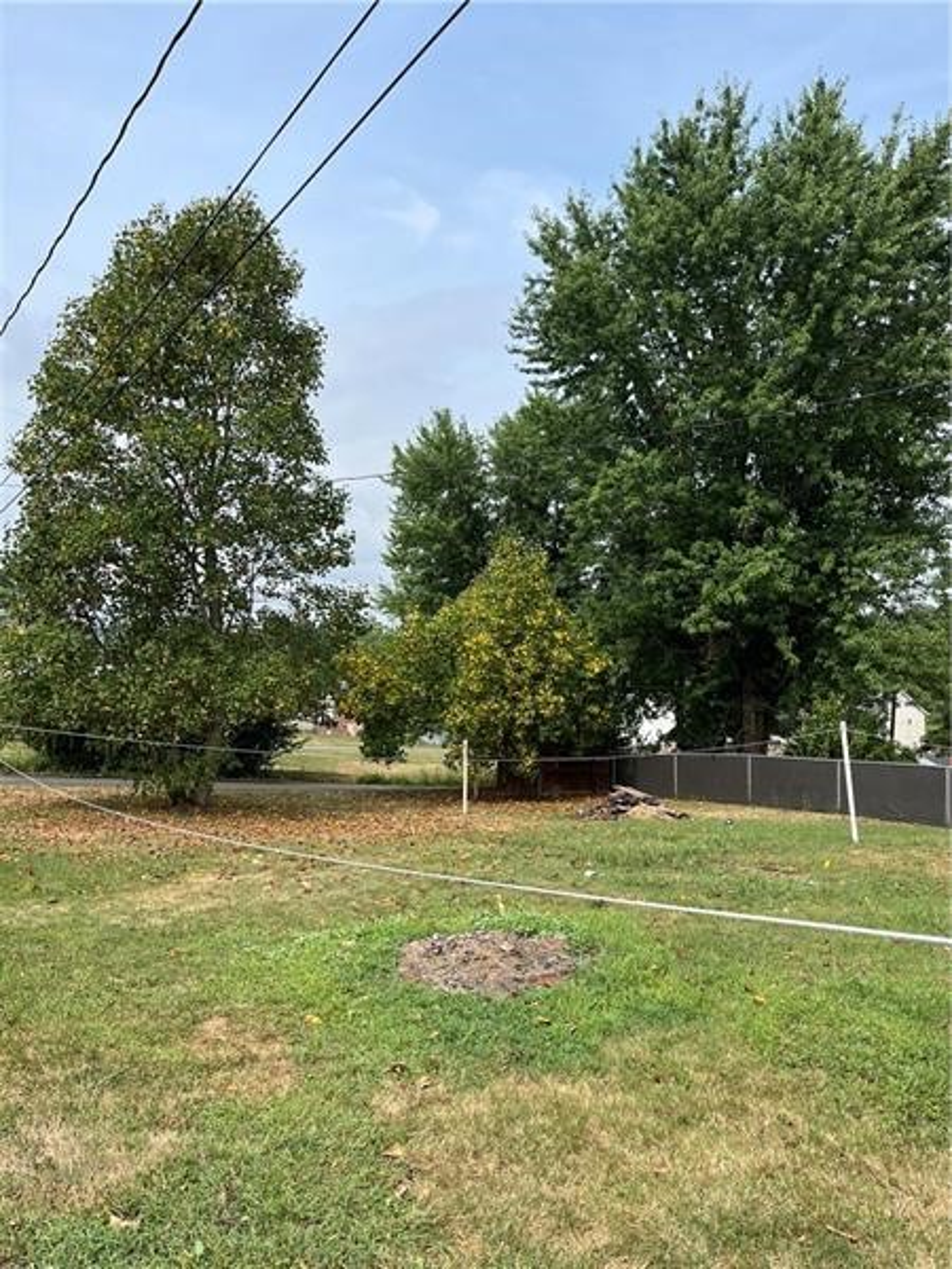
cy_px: 634
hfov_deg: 53.1
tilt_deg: +0.4
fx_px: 953
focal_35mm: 26
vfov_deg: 67.3
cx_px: 476
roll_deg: +2.6
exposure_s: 1/2410
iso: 50
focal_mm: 5.1
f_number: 1.6
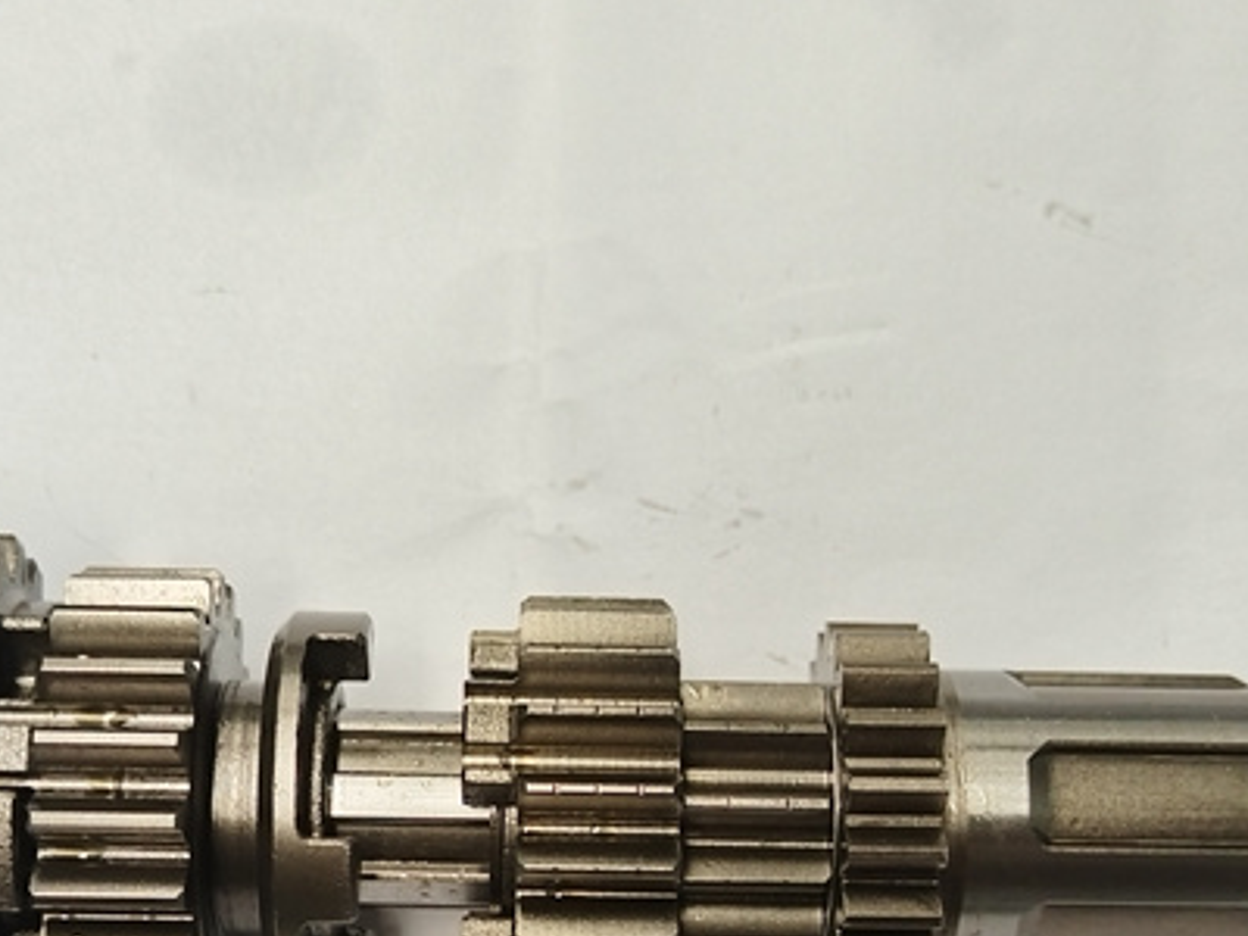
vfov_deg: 26.9
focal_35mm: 52
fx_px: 1875
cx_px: 602
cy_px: 874
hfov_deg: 36.8
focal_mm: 4.95
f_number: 1.9
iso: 1650
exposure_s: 1/100
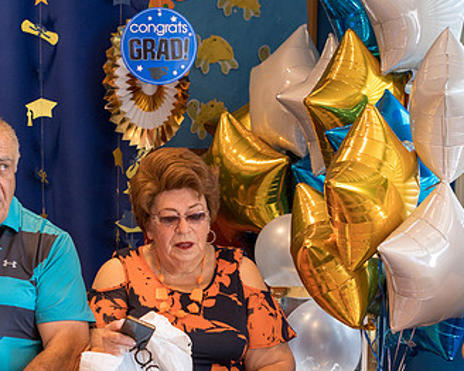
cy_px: 270
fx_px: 2278
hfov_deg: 11.6
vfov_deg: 9.3
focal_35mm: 166
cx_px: 202
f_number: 3.5
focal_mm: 100
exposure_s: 1/160
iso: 1600
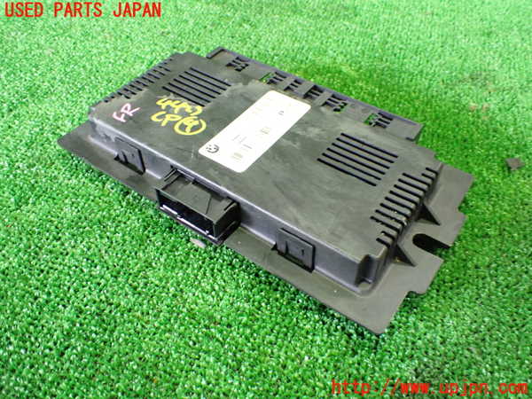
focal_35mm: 30
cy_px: 200
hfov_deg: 60.0
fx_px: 461
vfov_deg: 46.8
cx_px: 266
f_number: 2.3
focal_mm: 5.4
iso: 800
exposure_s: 1/30
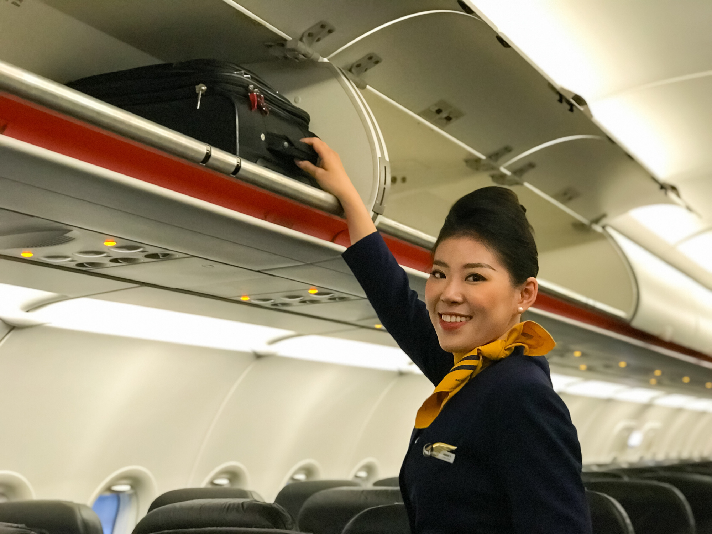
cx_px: 356
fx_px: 1172
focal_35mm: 57
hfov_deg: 33.8
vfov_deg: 25.7
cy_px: 267
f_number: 2.8
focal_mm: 6.6
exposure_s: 1/52
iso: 500
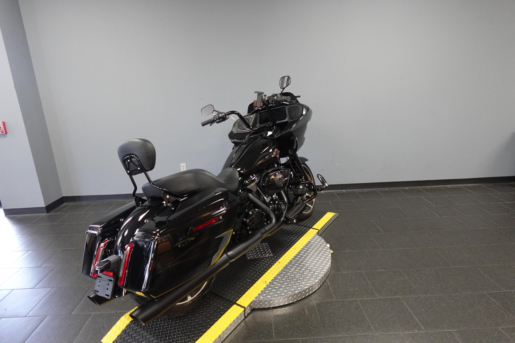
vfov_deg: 61.9
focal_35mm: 20
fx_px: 286
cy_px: 172
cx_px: 258
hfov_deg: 84.0
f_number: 2
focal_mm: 7.6
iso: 640
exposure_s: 1/80
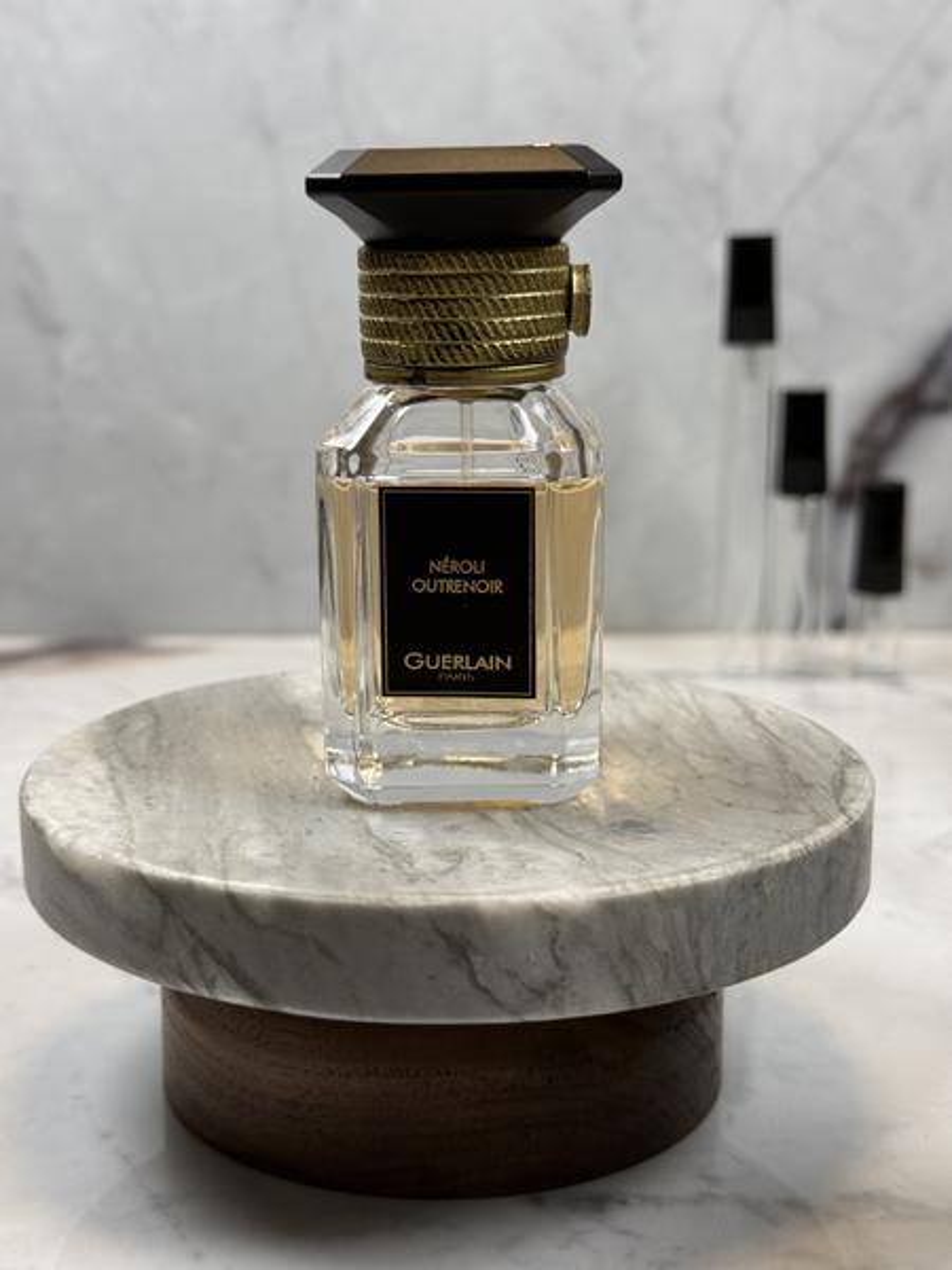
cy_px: 635
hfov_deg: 30.3
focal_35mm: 48
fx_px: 1760
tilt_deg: -11.4
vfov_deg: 39.7
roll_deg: -0.6
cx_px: 476
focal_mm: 6.76
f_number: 1.78
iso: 80
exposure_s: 1/150
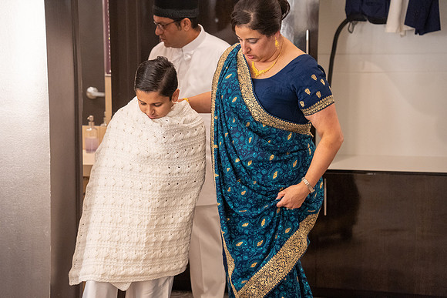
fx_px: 1093
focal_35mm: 88
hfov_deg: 23.1
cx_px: 224
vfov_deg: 15.5
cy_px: 149
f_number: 4.5
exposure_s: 1/200
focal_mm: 88
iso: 4000
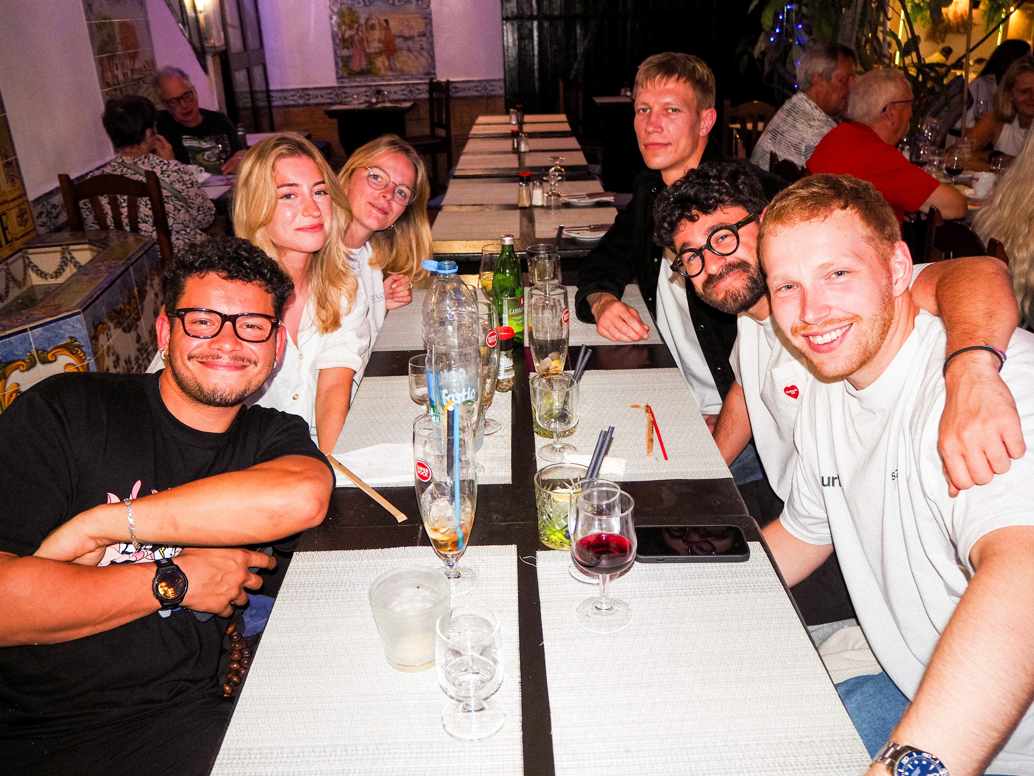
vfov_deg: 49.7
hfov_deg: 63.4
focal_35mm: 28
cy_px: 388
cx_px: 517
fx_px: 836
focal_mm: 14
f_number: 3.5
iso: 400
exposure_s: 1/60
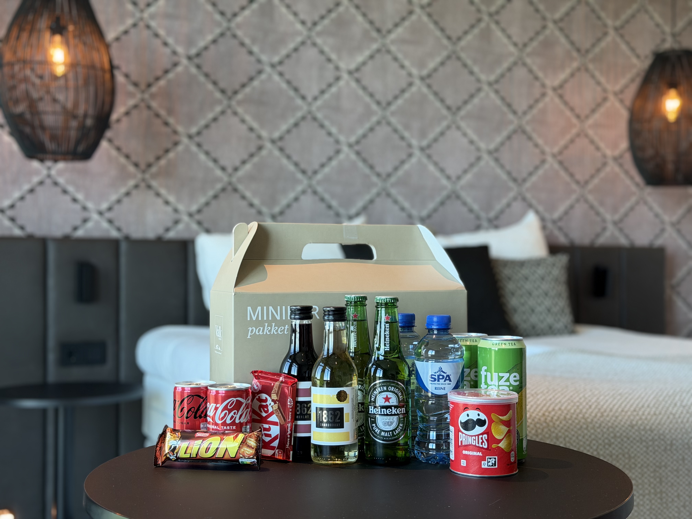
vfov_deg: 30.3
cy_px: 260
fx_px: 960
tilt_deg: +1.0
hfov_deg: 39.7
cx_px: 346
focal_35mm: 48
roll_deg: +0.4
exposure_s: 1/100
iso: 80
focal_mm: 6.76
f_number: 1.78
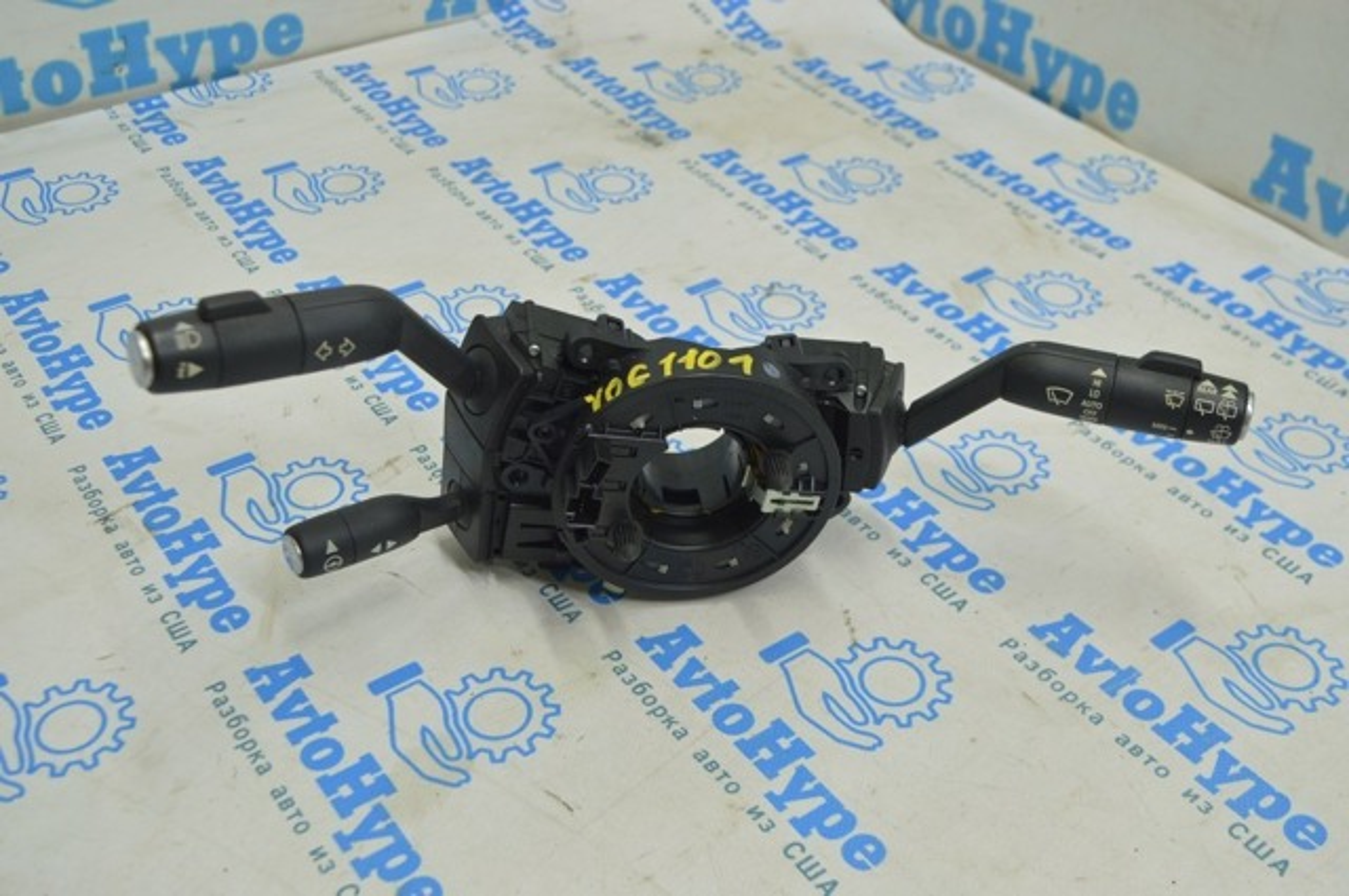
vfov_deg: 32.9
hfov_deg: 48.0
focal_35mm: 40
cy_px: 448
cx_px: 674
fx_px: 1516
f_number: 5.6
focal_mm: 27
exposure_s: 1/25
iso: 400
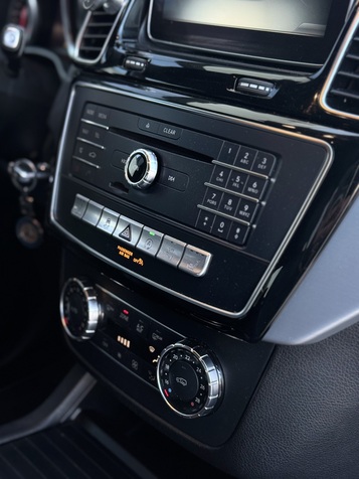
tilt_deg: -24.0
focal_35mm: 48
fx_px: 664
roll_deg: +2.0
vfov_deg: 39.7
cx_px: 180
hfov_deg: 30.3
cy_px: 240
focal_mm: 6.76
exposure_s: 1/60
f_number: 1.78
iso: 125
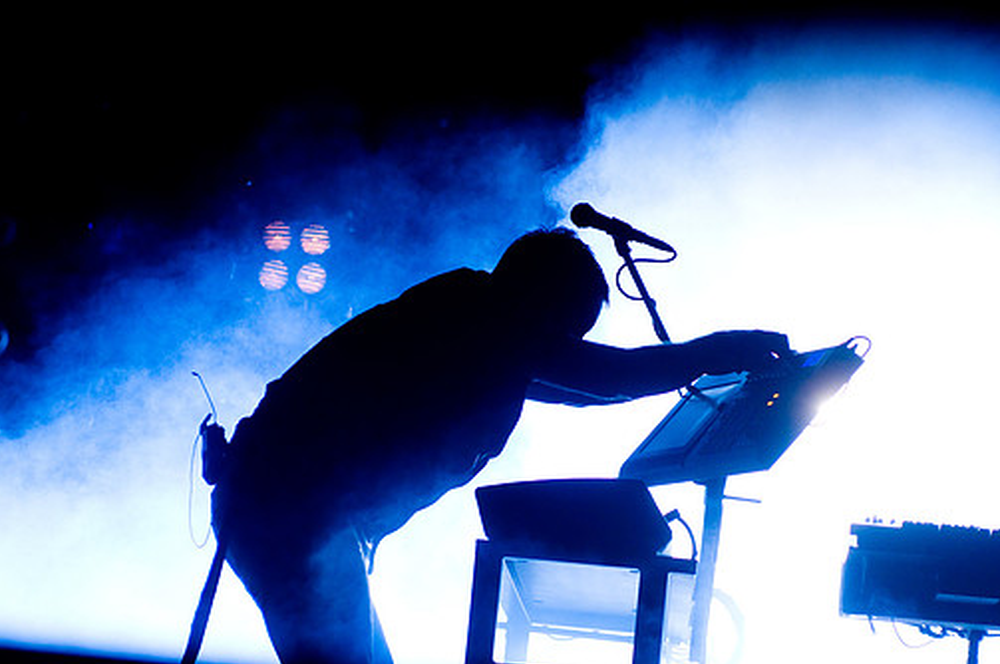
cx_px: 561
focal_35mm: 121
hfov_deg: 16.9
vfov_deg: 11.3
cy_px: 367
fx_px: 3357
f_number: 3.5
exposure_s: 1/250
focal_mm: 70
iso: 1000
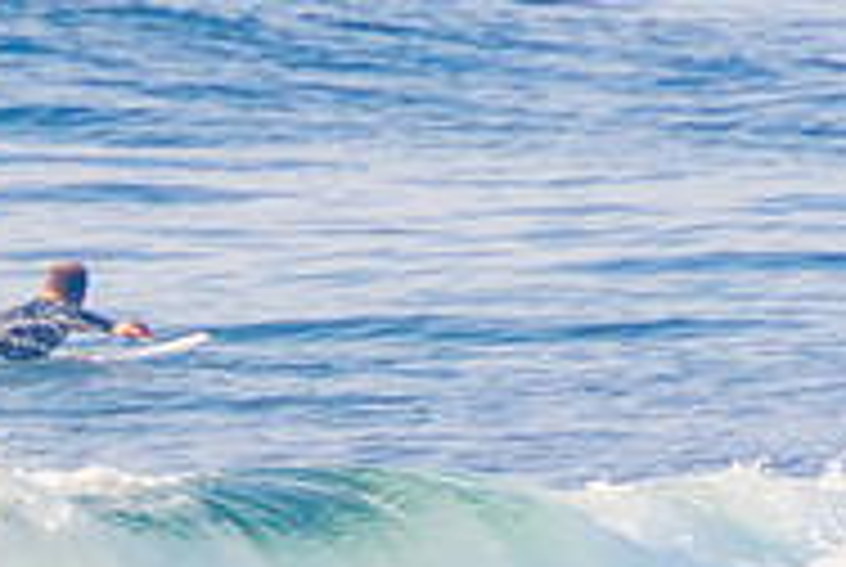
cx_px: -414
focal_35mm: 1915
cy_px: 763
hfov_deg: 1.1
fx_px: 45073
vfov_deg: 0.7
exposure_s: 1/200
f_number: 9
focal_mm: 400
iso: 100
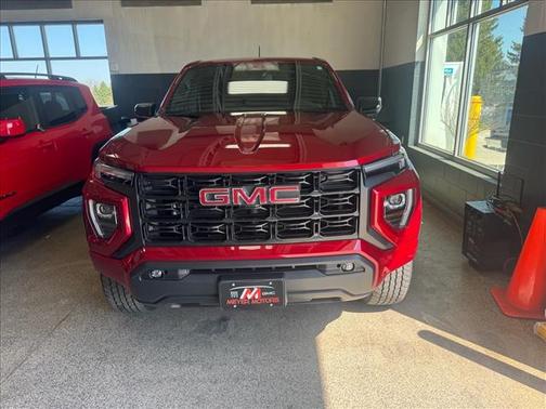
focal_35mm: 24
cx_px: 273
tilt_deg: -12.7
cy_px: 204
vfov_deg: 56.8
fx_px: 379
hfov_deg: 71.6
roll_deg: +1.7
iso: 80
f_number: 1.78
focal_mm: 6.76
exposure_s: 1/318
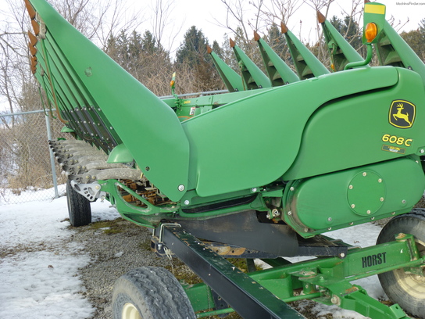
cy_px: 160
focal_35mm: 45
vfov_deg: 32.2
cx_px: 212
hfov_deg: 42.1
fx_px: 552
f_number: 3.9
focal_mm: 8
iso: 100
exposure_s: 1/320
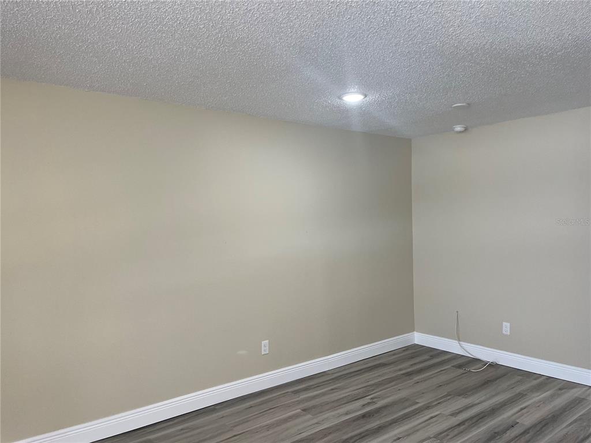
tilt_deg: -0.9
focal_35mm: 26
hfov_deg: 67.3
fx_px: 444
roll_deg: +0.6
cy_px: 222
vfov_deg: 53.1
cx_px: 296
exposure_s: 1/120
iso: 125
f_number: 1.6
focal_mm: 5.1
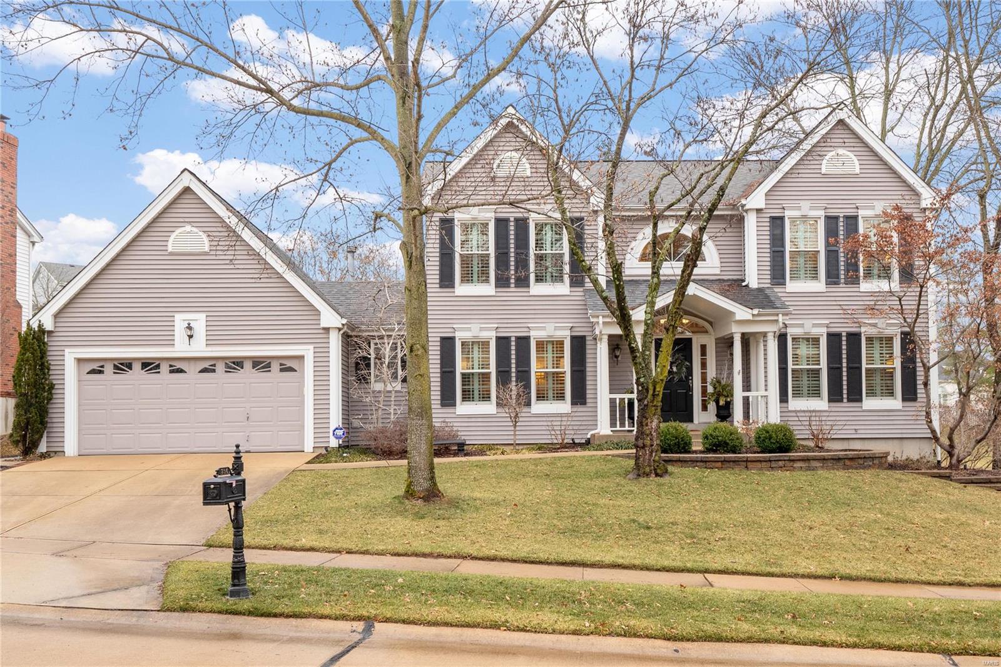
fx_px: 1001
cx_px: 500
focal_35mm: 36
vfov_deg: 36.9
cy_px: 334
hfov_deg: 53.1
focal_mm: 18
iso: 400
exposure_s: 1/20
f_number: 8
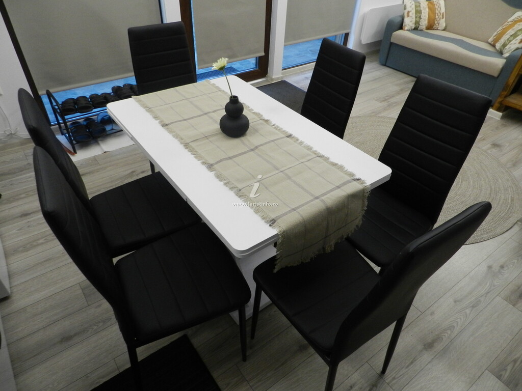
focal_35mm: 23
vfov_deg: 58.9
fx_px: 347
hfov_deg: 73.9
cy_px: 196
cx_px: 261
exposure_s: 1/15
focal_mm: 4
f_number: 3.4
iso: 400
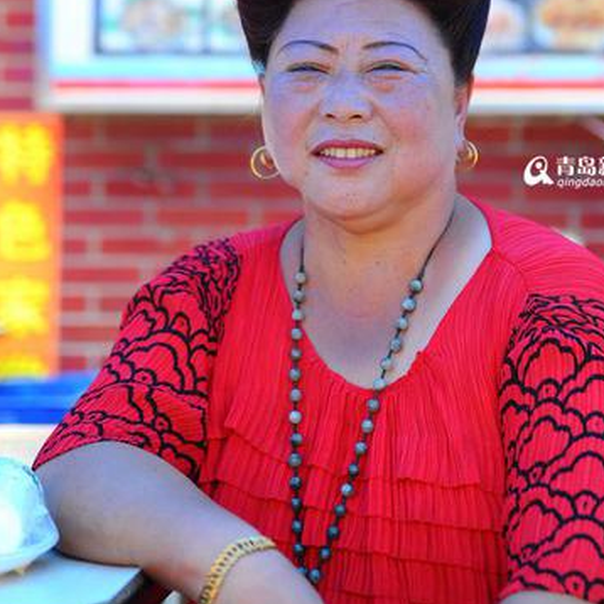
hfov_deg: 19.1
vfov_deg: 18.9
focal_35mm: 91
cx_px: 354
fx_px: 1796
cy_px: 140
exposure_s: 1/500
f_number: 2.8
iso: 400
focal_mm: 60
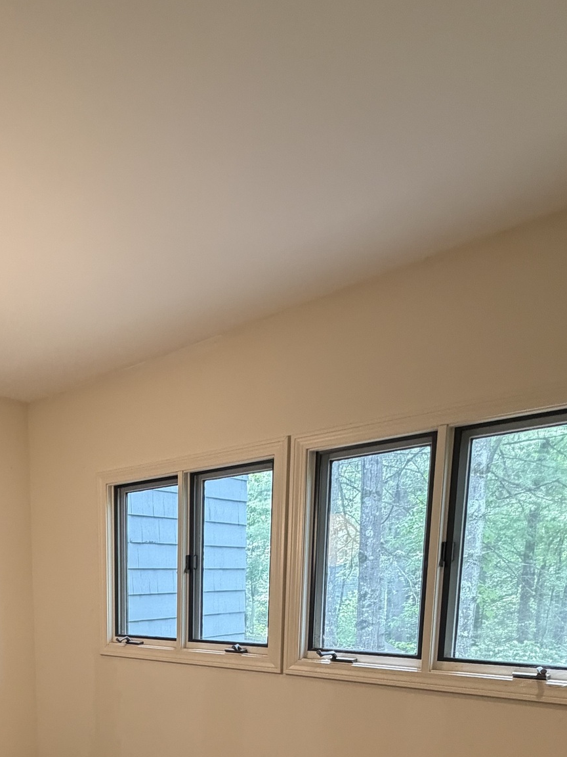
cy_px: 679
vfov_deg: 55.2
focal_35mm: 28
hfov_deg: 46.4
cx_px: 92
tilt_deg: -8.8
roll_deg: +0.9
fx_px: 612
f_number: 2.2
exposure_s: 1/60
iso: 320
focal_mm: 2.22
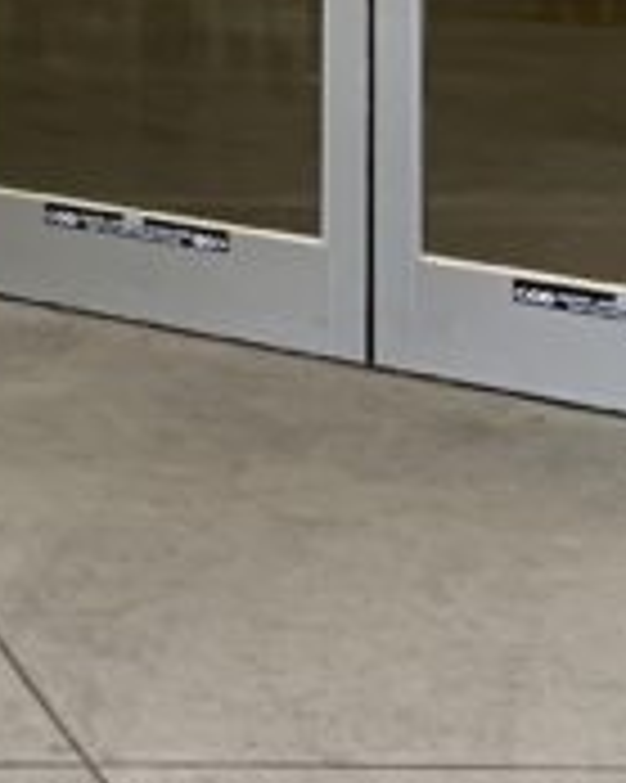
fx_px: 2596
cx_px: -716
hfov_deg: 11.9
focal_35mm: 112
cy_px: -338
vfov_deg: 15.9
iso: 100
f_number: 1.8
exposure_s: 1/60
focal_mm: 4.25
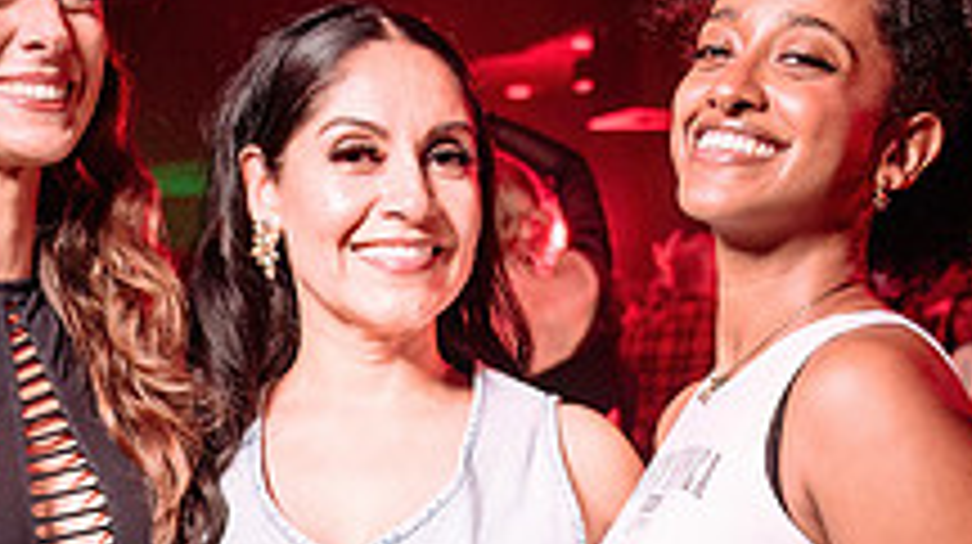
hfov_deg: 26.5
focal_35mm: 80
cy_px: 473
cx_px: 436
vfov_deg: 14.9
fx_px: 2060
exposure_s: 1/30
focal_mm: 24
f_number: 3.2
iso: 800
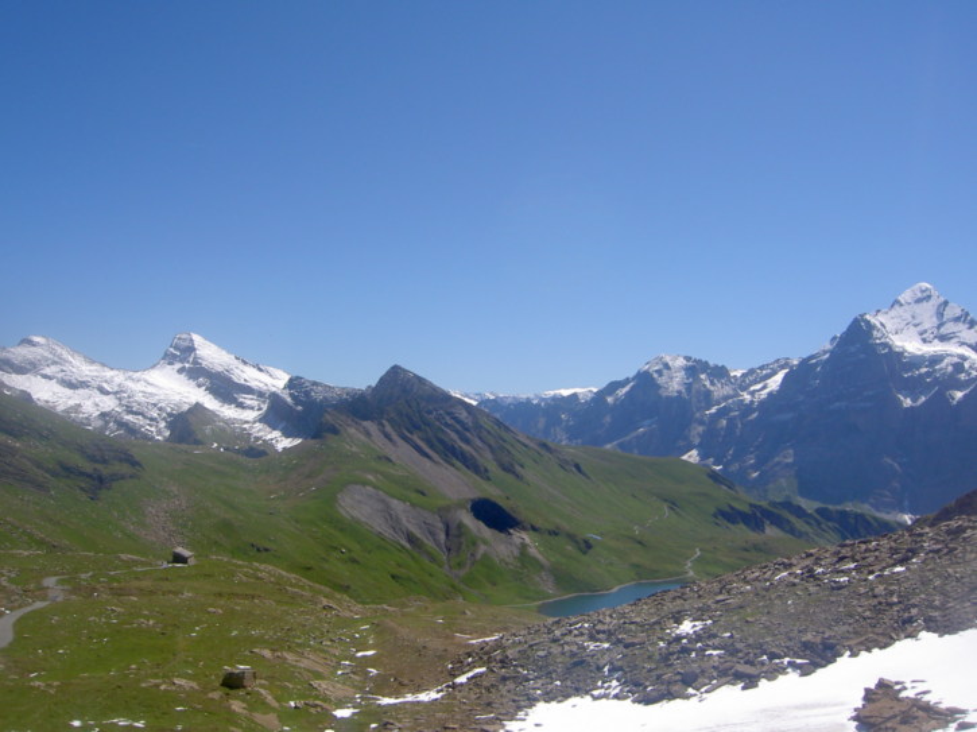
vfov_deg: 41.8
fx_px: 959
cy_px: 366
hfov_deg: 54.0
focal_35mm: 34
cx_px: 488
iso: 50
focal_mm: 5.6
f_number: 4.7
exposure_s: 1/500
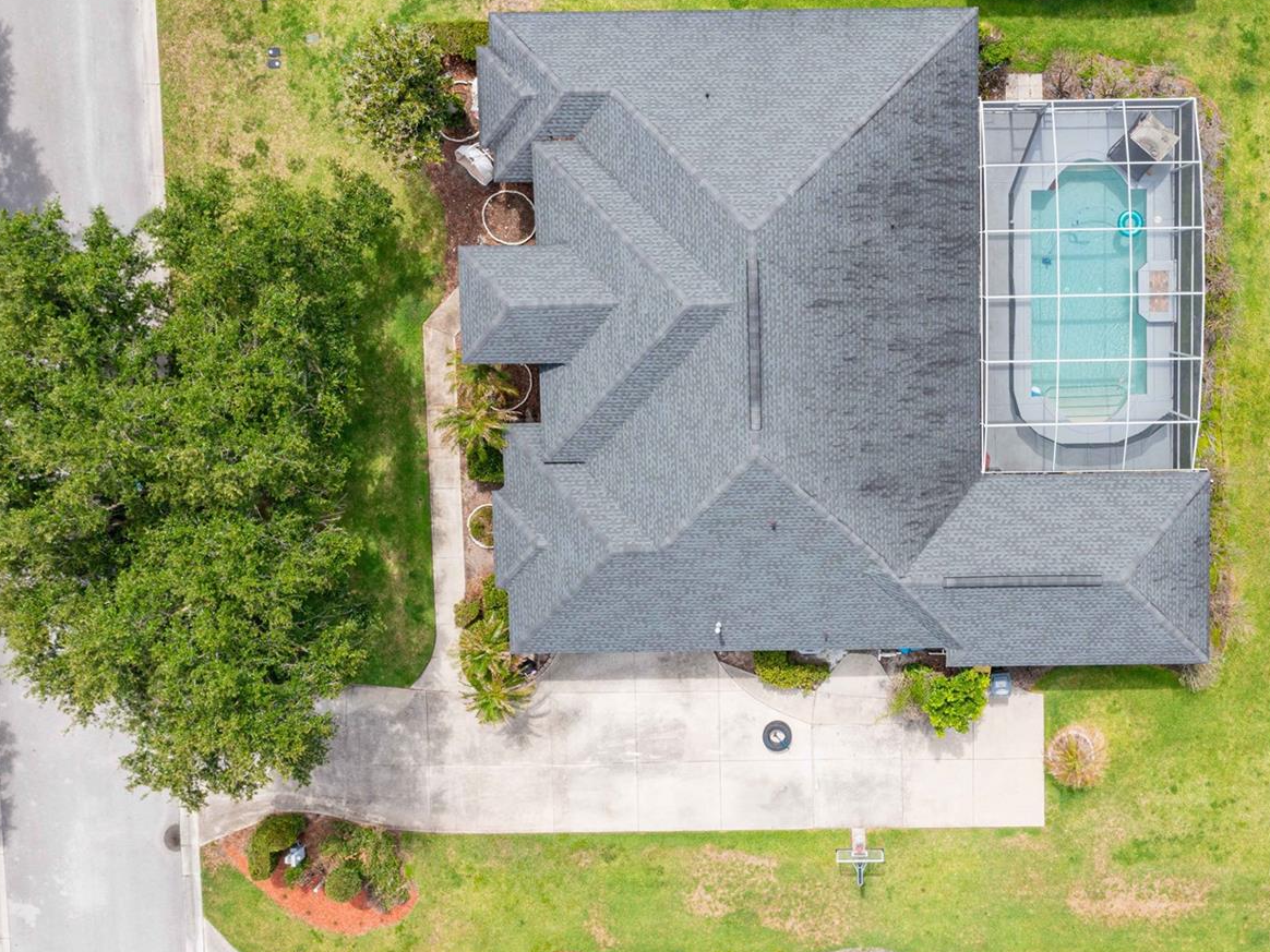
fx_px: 1357
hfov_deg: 49.2
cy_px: 390
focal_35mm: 37
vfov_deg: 38.5
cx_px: 850
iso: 100
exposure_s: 1/320
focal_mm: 10.26
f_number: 5.6
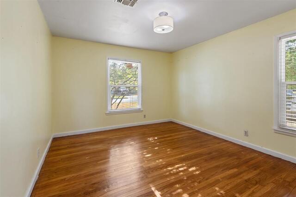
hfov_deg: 96.8
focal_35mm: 16
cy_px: 98
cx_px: 148
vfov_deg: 73.7
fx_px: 131
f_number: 9
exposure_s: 1/8
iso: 250
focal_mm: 16
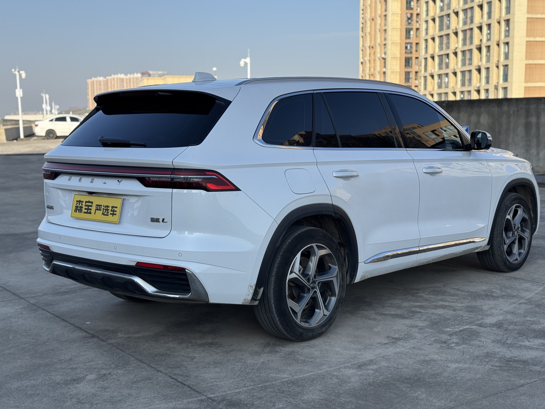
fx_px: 756
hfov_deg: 39.7
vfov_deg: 30.3
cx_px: 272
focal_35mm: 48
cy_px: 204
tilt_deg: -6.7
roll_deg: +1.4
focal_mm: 6.76
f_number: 1.78
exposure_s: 1/3425
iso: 64
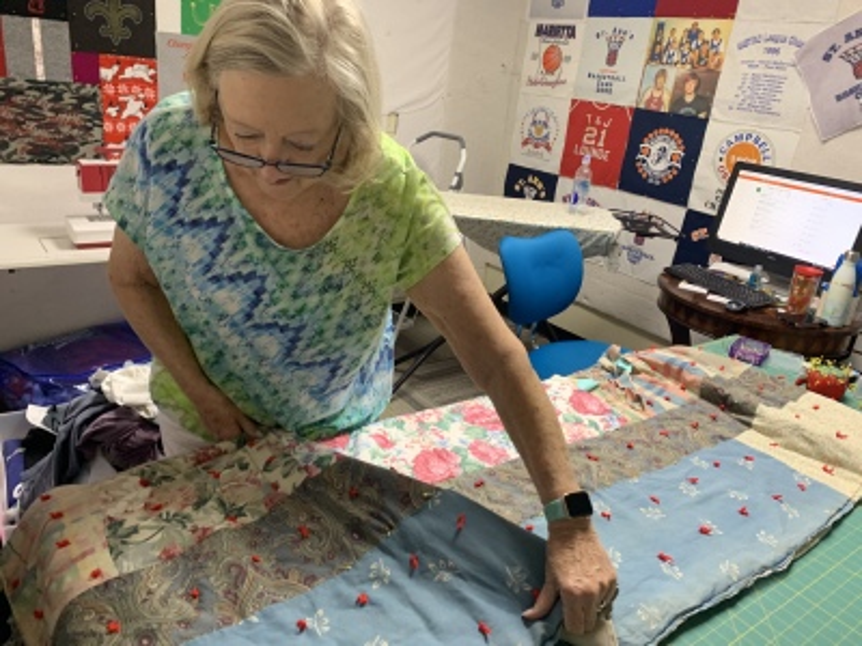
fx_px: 647
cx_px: 431
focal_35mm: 26
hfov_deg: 67.3
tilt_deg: -20.2
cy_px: 323
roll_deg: -6.7
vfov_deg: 53.1
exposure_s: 1/60
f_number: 1.8
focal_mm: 4.25
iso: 200
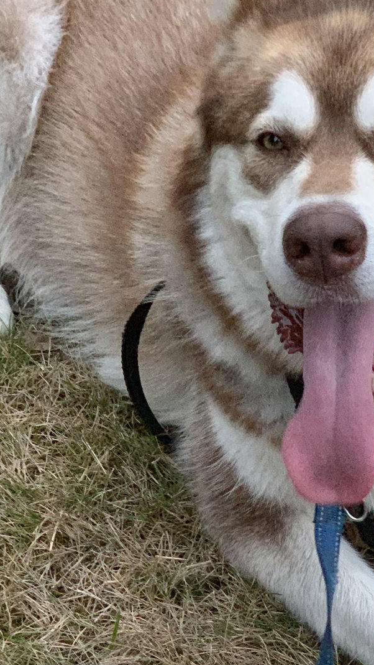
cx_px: 303
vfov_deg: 18.7
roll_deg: -3.9
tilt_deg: -42.6
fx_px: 1990
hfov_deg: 10.7
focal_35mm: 113
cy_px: 579
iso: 500
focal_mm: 6
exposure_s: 1/41
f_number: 2.4
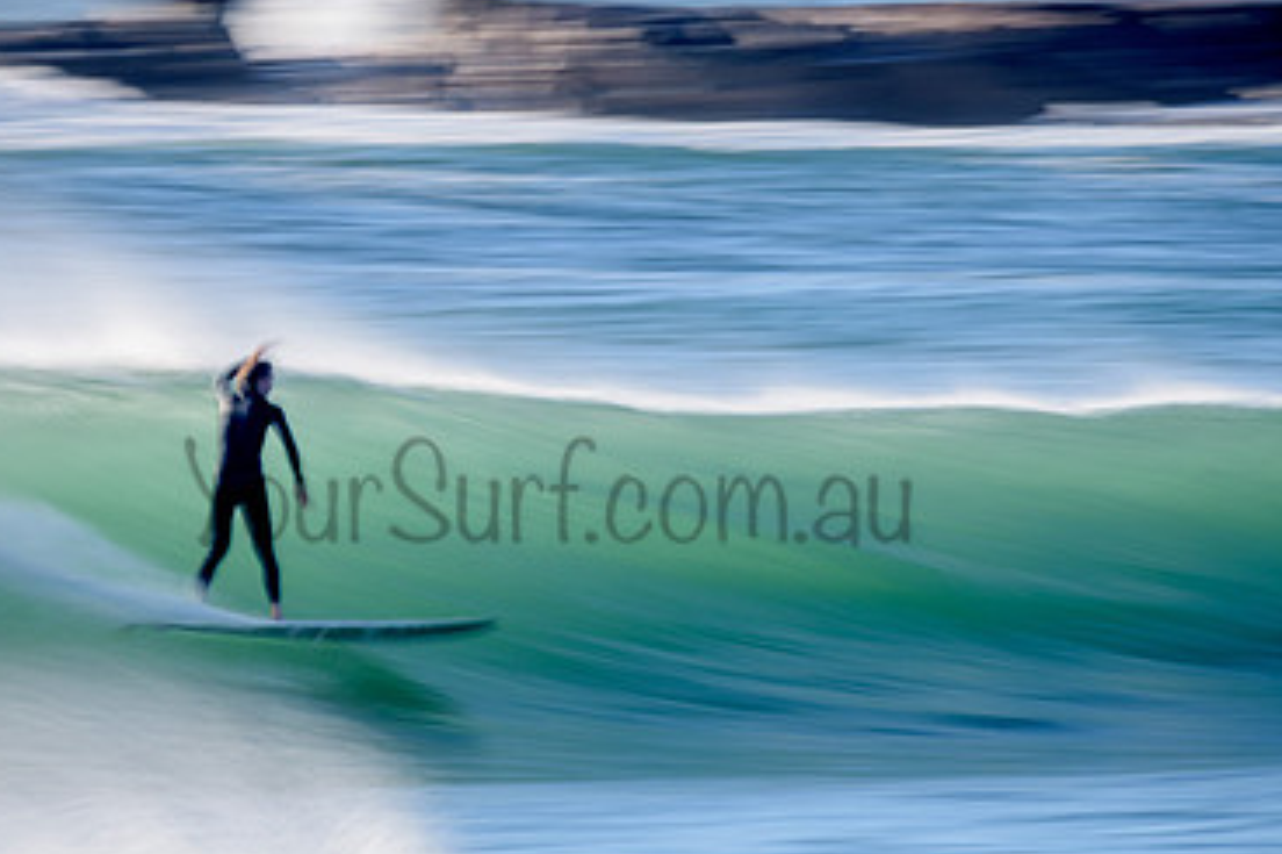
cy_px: 254
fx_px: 36732
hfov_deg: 2.0
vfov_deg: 1.3
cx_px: 233
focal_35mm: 1032
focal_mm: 500
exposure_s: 1/10
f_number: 13
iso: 31
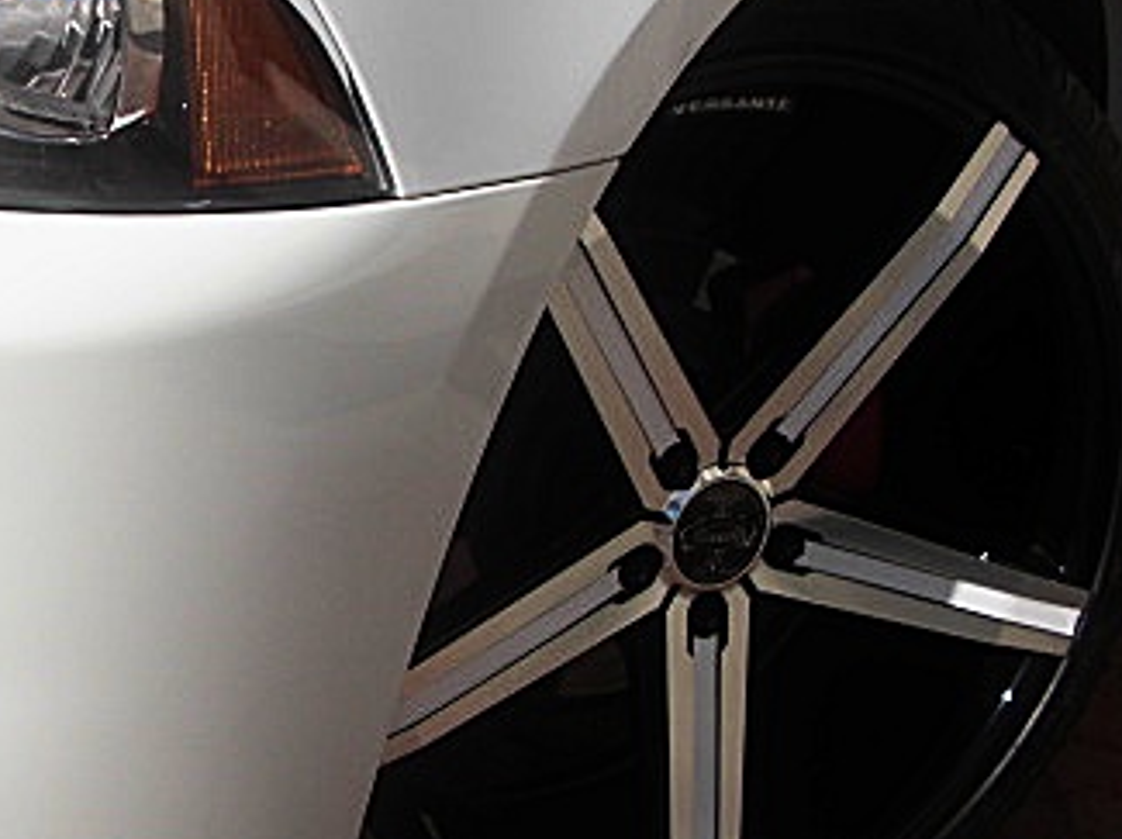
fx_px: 2299
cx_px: 183
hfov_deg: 26.8
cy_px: 283
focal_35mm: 71
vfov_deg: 20.6
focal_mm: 6.3
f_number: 7.9
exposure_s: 1/200
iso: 50
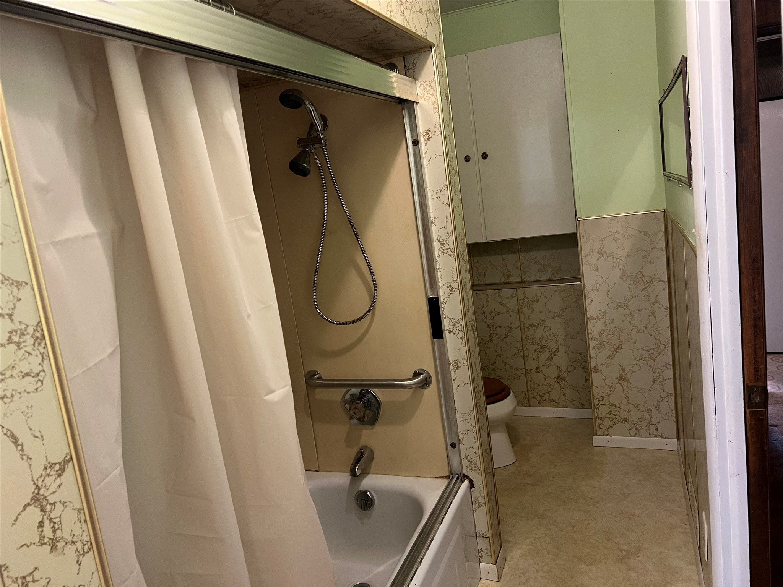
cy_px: 294
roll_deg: +7.5
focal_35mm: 26
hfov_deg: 67.3
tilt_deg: -9.8
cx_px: 392
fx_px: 588
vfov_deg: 53.1
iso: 320
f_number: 1.5
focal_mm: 5.7
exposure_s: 1/60
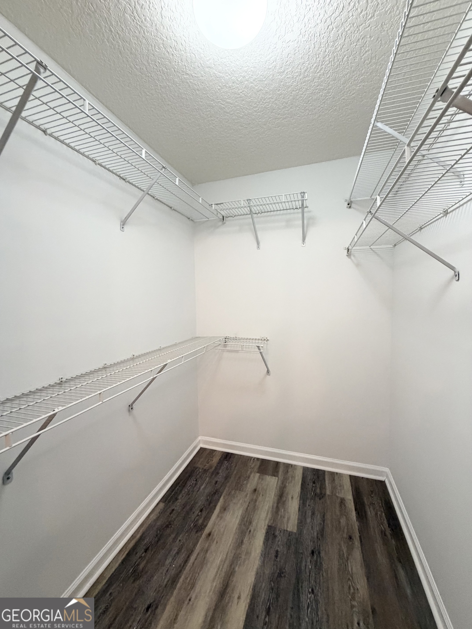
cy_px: 314
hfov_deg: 85.7
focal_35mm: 14
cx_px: 236
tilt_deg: -4.2
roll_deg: +0.6
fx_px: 255
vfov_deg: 102.1
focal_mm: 2.22
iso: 400
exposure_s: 1/60
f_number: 2.2
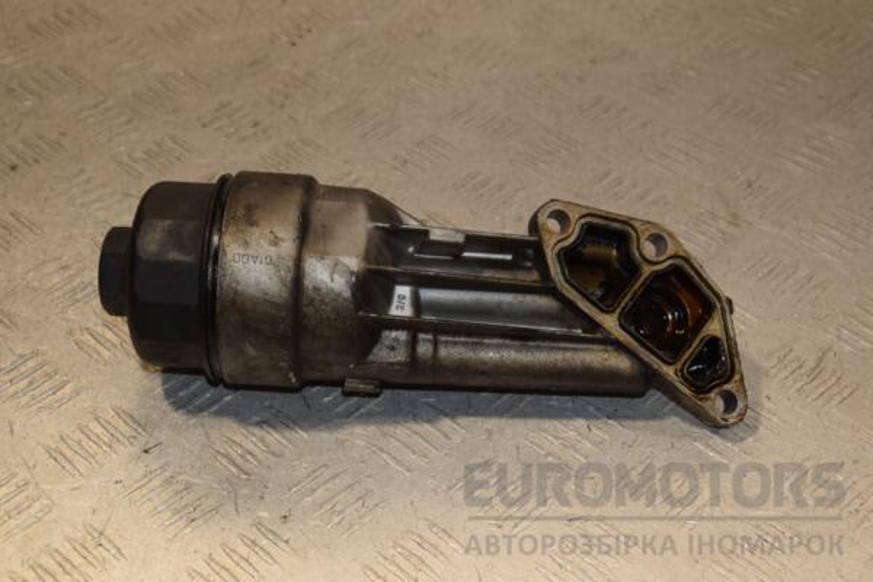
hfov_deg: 29.9
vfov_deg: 20.2
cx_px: 436
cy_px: 291
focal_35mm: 68
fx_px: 1637
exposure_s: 1/200
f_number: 7.1
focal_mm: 45
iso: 800
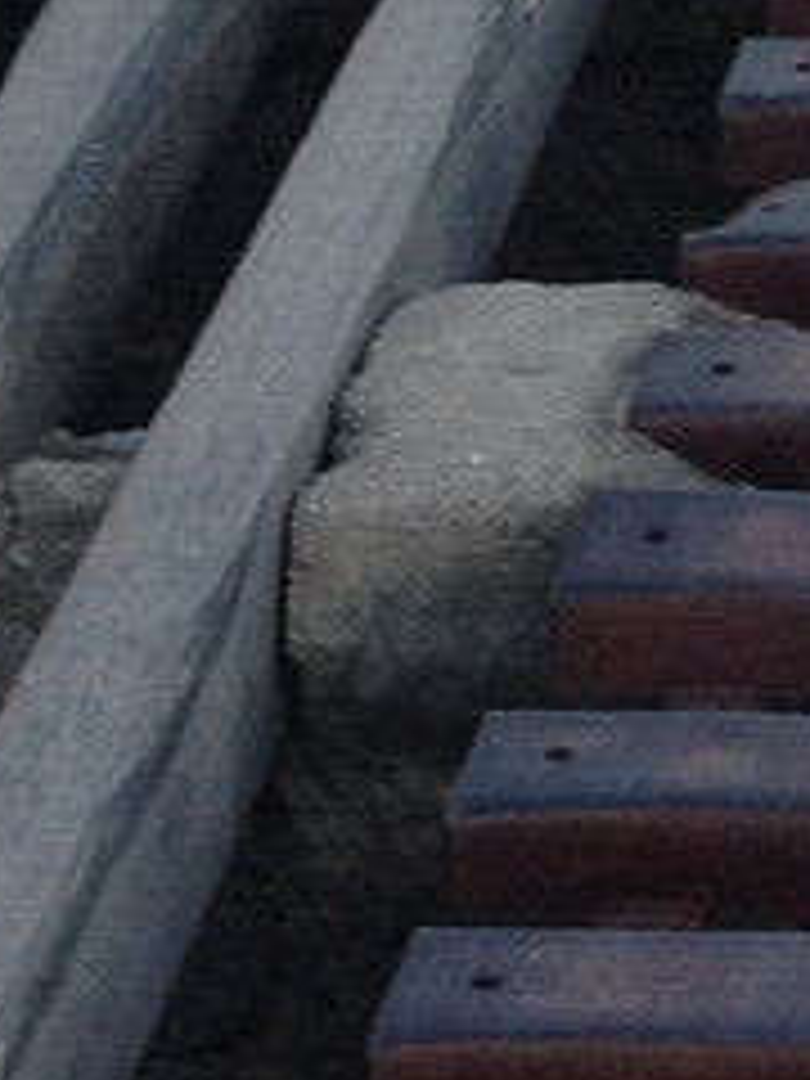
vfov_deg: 8.8
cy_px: -369
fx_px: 6864
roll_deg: -0.7
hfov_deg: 6.5
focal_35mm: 220
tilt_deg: -15.5
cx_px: 1840
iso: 64
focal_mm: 4.12
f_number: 2.4
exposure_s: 1/120
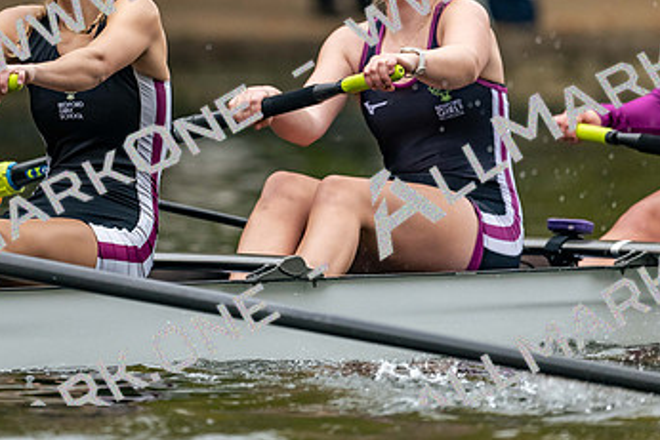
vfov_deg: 2.1
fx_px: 12288
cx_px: 206
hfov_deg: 3.1
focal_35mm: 670
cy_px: 79
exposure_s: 1/2500
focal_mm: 400
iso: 2200
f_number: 4.5
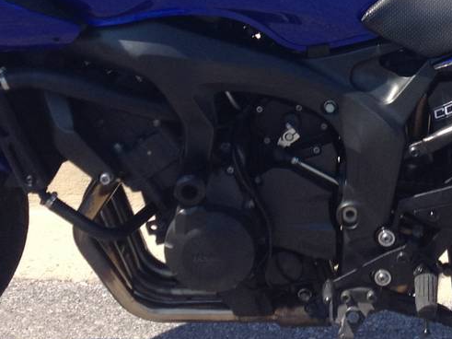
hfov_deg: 18.3
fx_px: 1397
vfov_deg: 13.5
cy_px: -47
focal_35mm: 107
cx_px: 322
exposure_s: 1/905
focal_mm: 4.28
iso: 50
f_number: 2.4
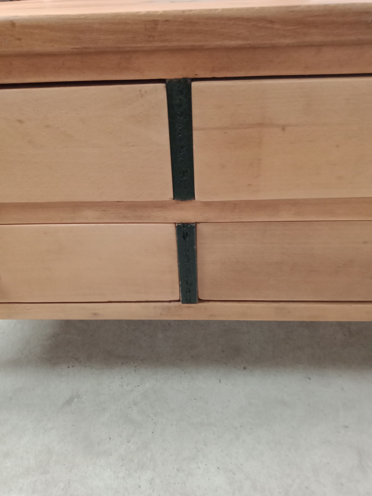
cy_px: 248
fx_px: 287
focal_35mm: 20
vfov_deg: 81.7
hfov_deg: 66.0
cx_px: 186
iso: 937
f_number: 2
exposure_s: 1/33.3
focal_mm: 3.54
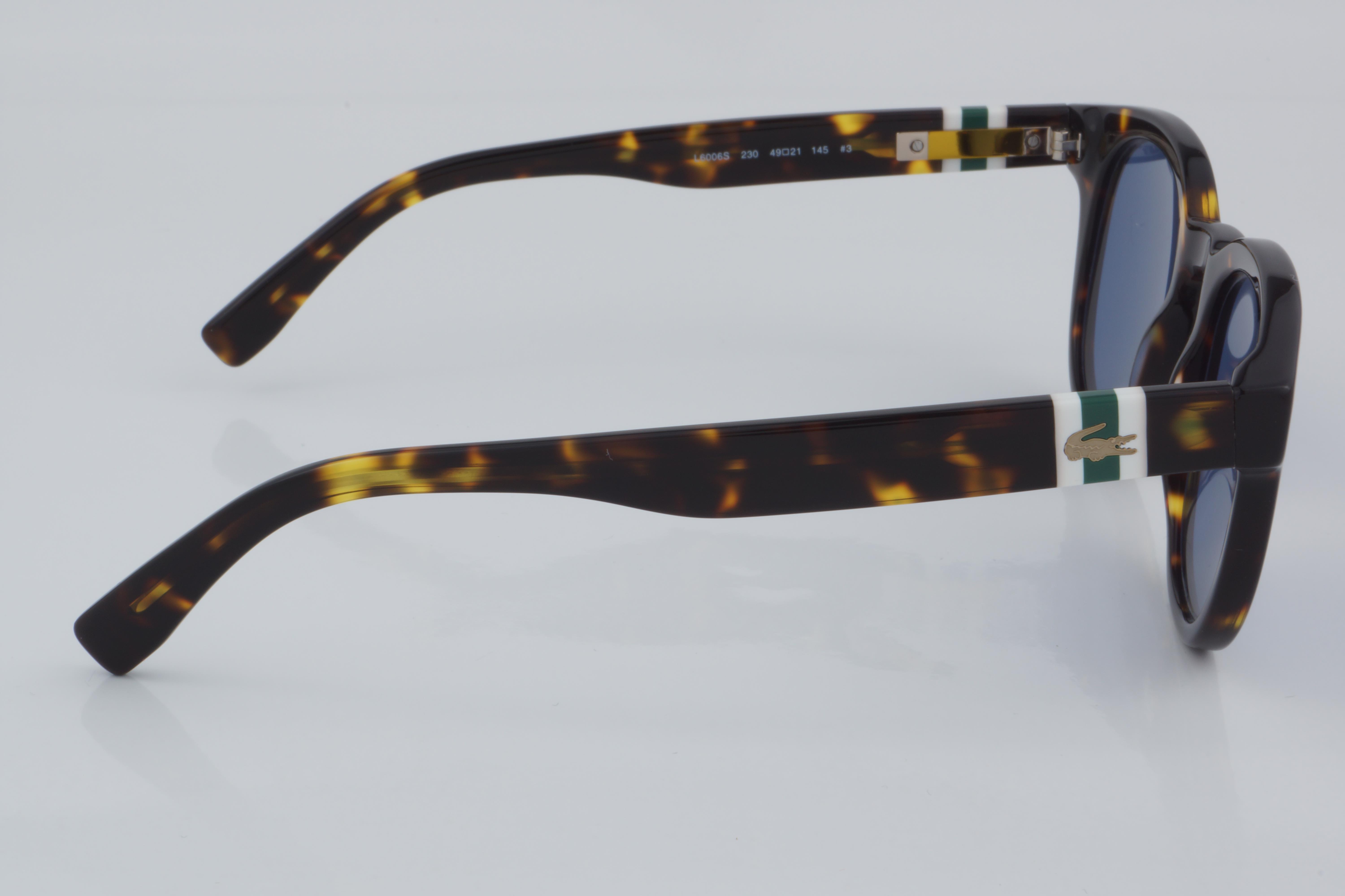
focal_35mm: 75
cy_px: 448
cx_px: 672
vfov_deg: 18.2
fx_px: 2802
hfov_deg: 27.0
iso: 100
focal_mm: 50
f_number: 32
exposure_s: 1/4
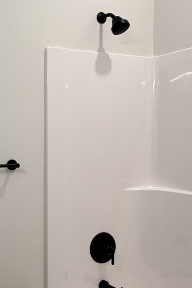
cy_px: 148
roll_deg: +0.3
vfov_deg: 41.9
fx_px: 376
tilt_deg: -1.1
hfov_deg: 26.5
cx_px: -16
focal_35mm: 47
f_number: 2.2
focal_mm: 2.22
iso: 125
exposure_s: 1/120
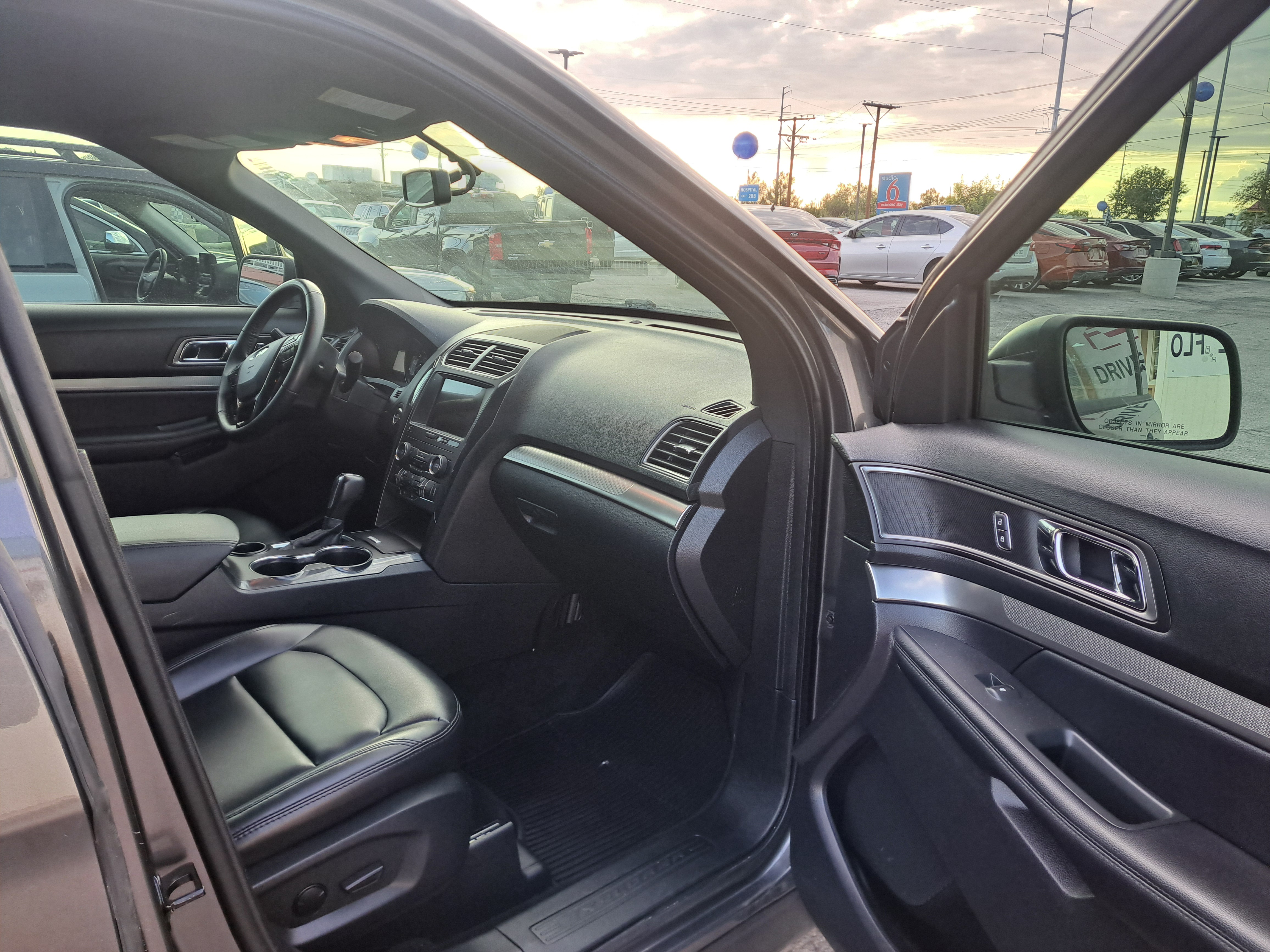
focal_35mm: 24
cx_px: 635
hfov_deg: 71.6
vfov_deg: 56.8
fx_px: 881
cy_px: 476
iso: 50
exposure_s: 1/120
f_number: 1.8
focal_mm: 5.23
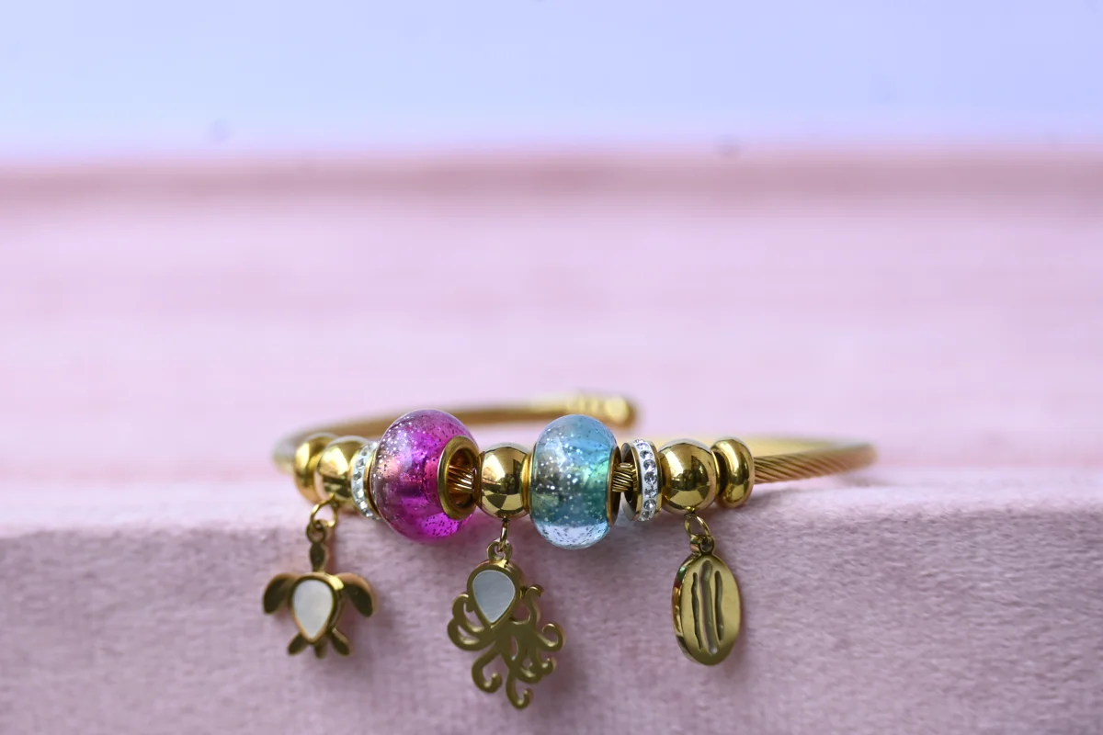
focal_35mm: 195
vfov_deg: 7.0
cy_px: 368
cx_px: 552
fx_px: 5974
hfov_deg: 10.5
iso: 250
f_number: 5.3
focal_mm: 130
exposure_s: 1/250
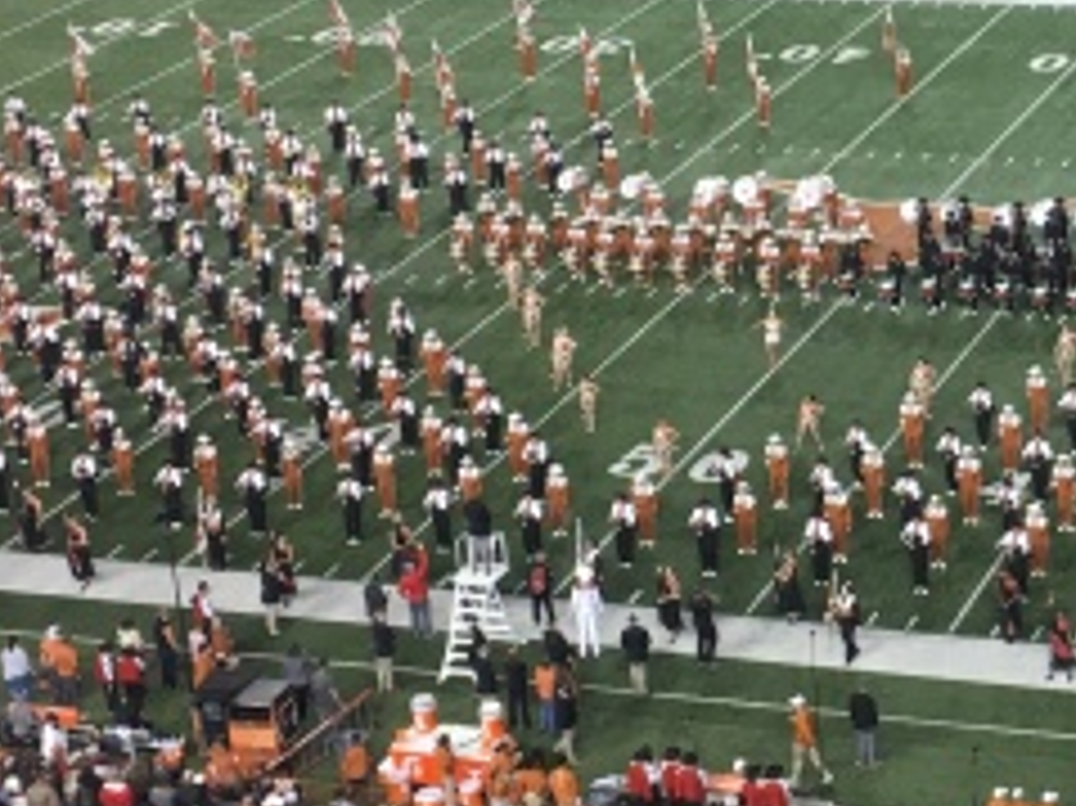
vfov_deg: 15.1
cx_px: 1076
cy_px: 153
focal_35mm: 97
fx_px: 3014
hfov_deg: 19.6
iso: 25
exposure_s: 1/30
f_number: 2.2
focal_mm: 4.15
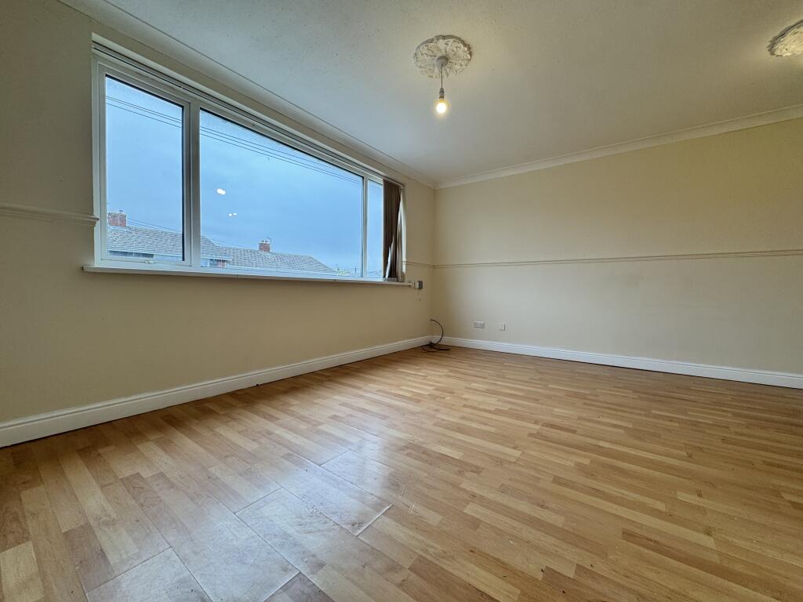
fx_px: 325
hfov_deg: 102.1
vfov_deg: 85.7
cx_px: 402
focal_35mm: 14
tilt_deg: -1.6
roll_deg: -0.7
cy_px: 301
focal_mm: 2.22
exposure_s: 1/122
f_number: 2.2
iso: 40
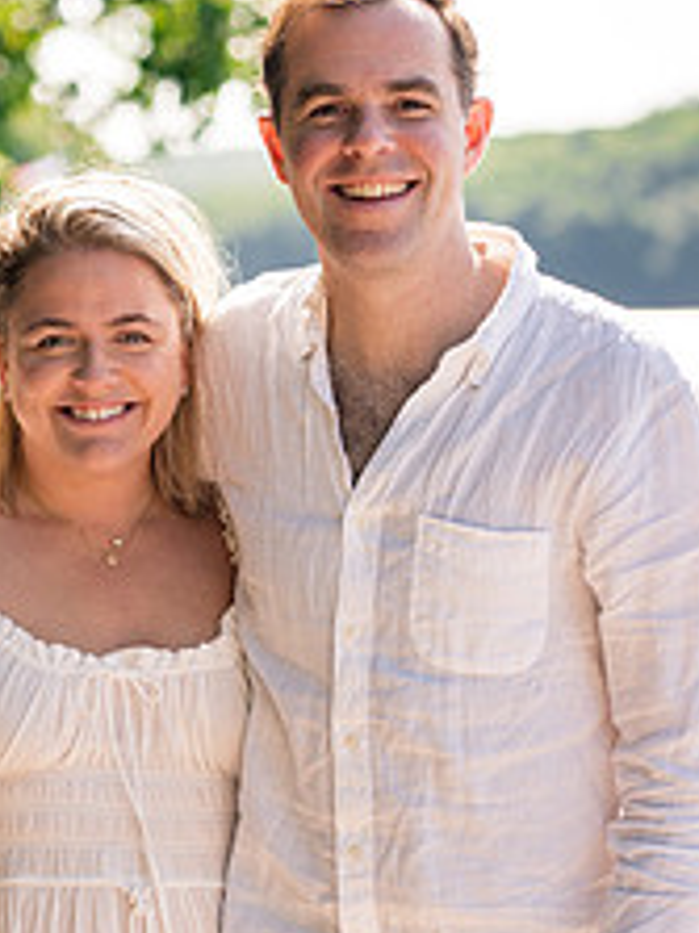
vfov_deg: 11.9
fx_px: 4447
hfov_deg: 9.0
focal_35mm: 165
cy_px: 757
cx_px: 222
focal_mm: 85
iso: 320
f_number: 3.2
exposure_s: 1/1250
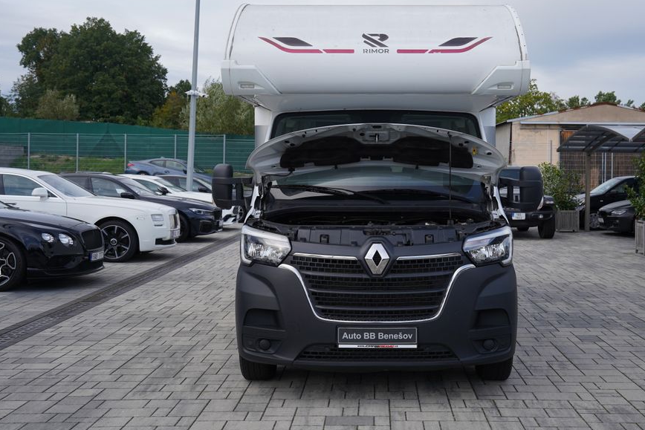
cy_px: 189
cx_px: 377
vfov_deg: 29.2
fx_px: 824
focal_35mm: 46
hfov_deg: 42.6
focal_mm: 39
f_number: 6.3
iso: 100
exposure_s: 1/200
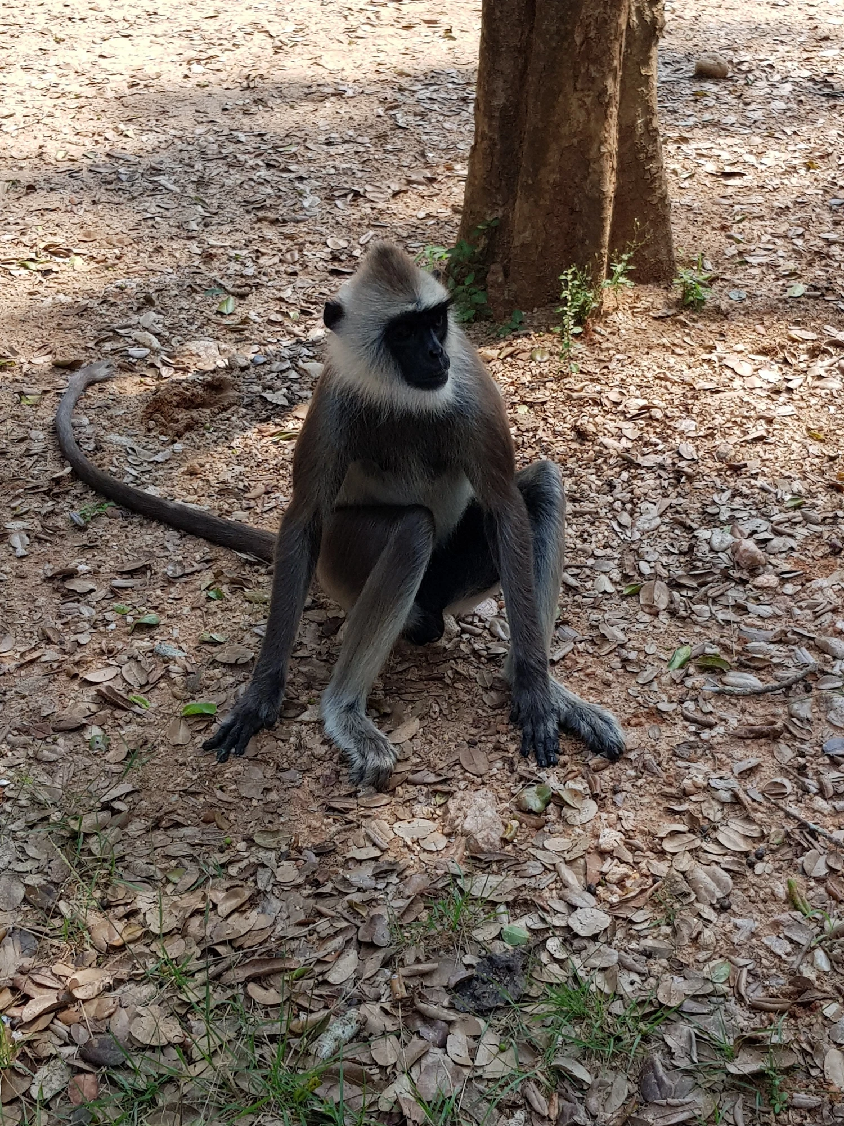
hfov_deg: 53.1
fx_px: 845
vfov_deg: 67.3
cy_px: 563
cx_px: 422
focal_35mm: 26
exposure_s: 1/562
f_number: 1.7
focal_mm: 4.2
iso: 40
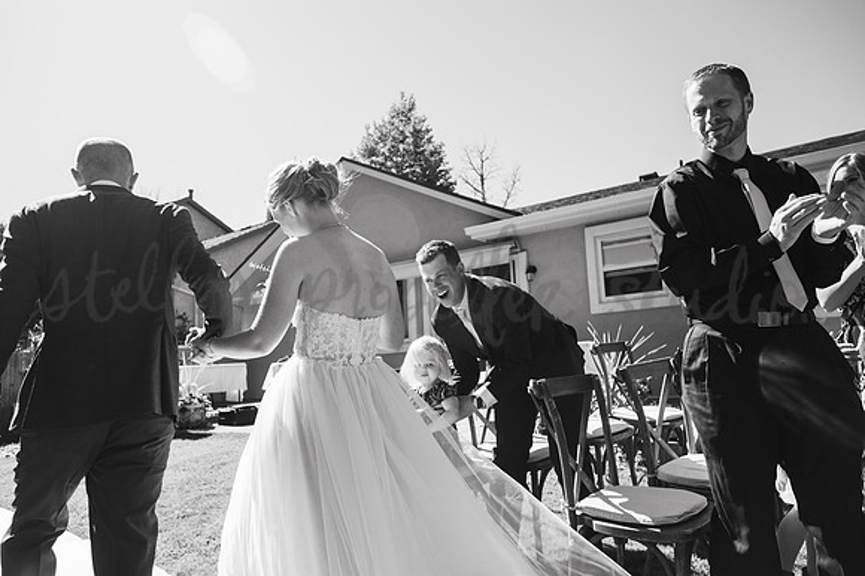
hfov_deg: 69.4
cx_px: 432
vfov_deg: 49.5
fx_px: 624
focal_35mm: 26
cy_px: 288
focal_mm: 26
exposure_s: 1/1000
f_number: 4.5
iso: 250
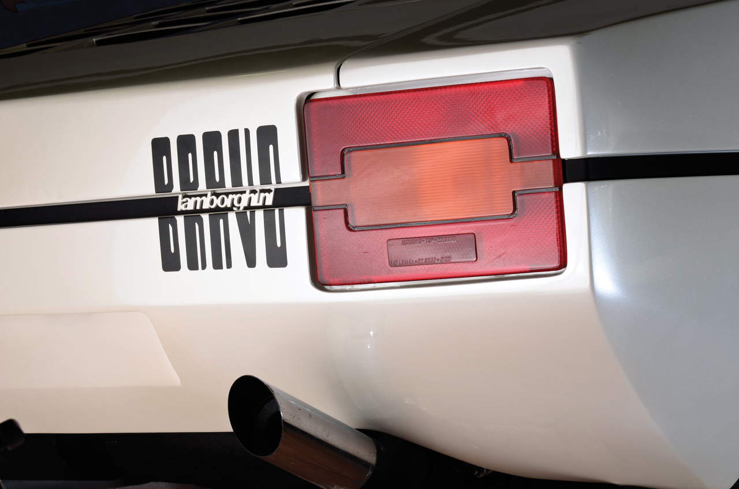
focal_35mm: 87
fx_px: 1782
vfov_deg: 15.6
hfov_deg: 23.4
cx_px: 370
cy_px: 244
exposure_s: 1/80
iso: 100
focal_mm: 58
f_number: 16
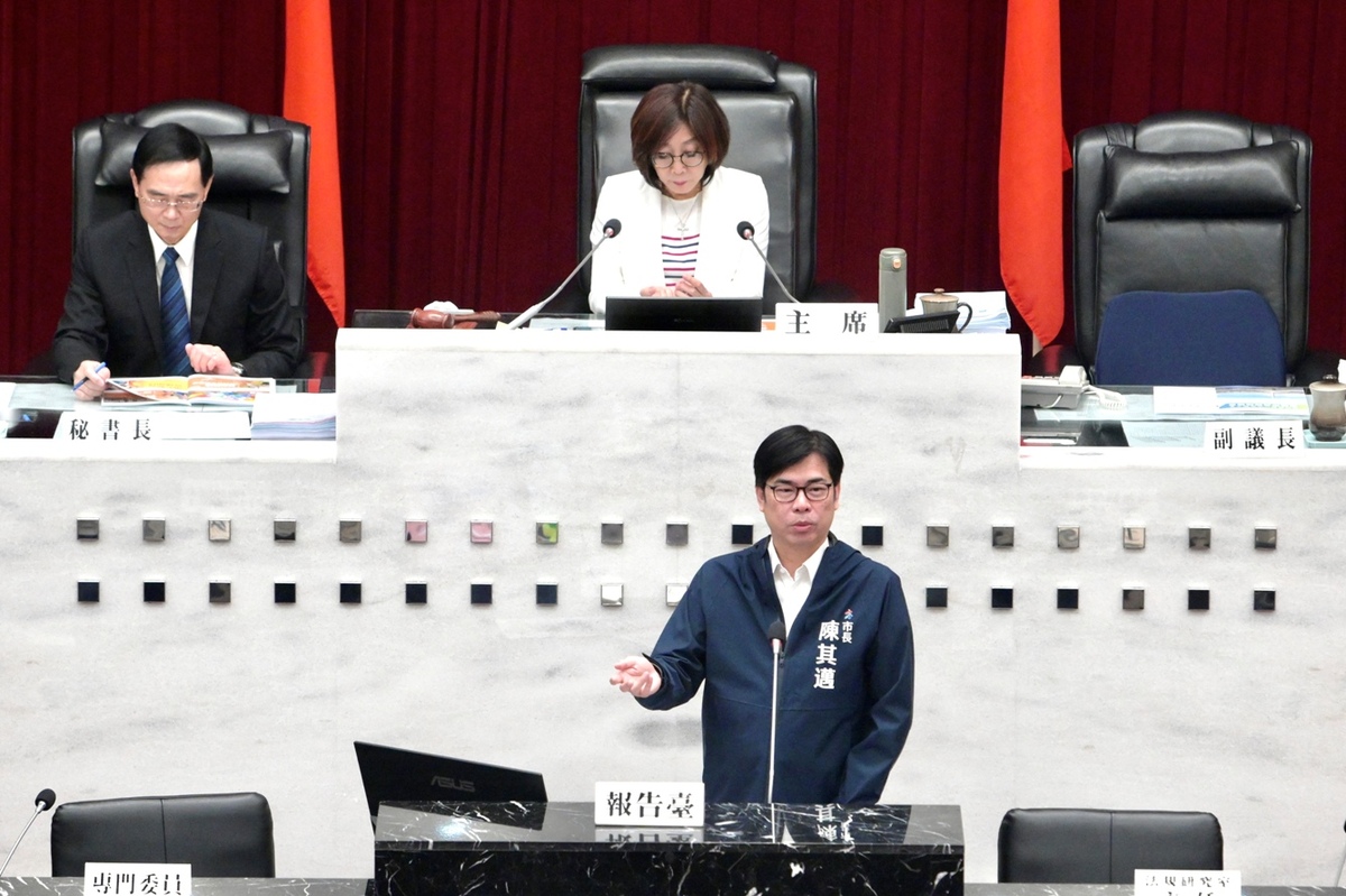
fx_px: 9530
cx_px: 673
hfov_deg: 8.1
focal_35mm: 255
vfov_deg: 5.4
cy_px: 448
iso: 4500
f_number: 4
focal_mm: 170
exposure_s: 1/400
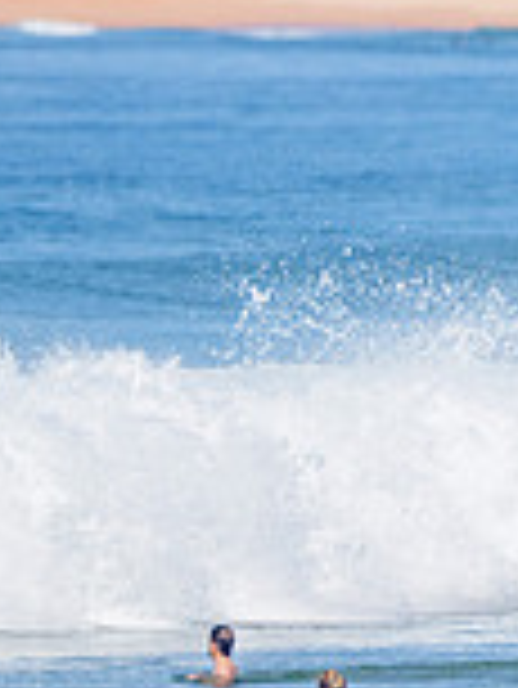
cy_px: 515
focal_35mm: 1825
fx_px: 36362
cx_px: -568
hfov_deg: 0.8
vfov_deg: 1.1
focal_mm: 500
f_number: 5.6
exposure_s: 1/2000
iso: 140
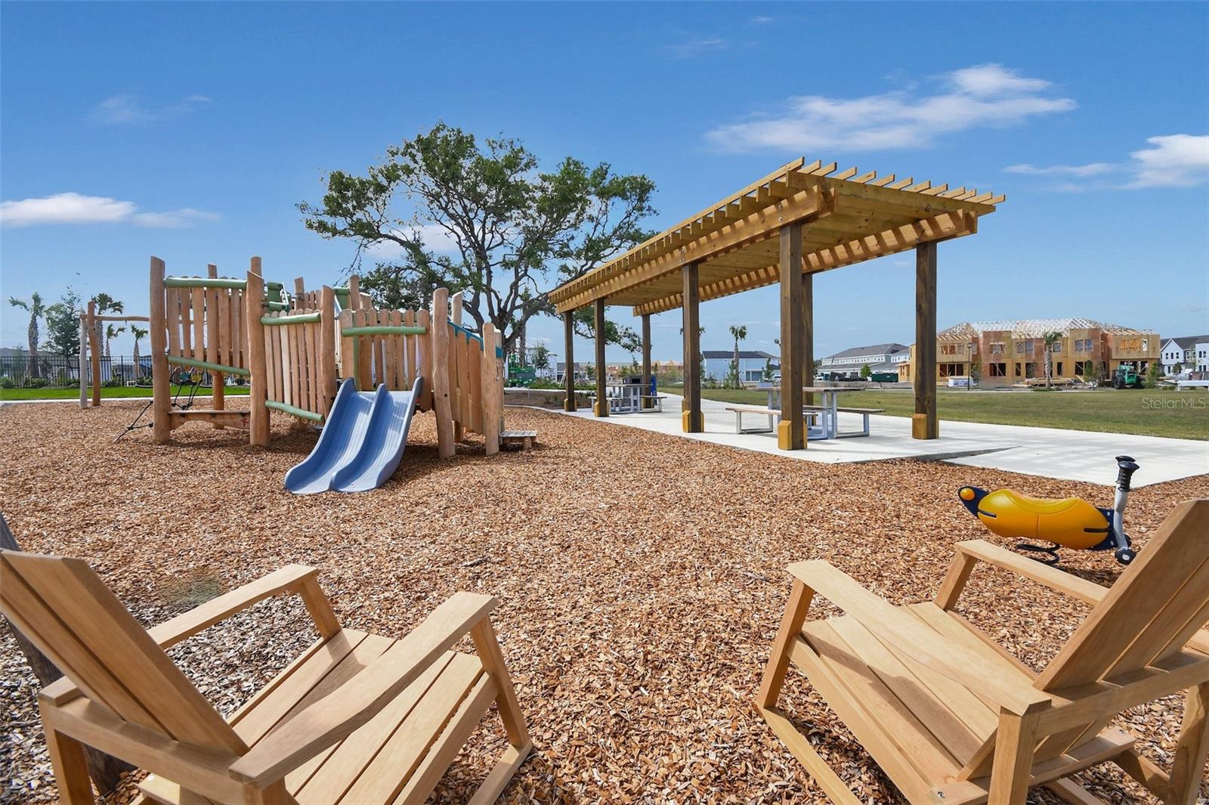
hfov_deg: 100.4
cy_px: 402
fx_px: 503
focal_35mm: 15
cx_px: 604
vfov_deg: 77.3
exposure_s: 1/500
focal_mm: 10
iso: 640
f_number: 11
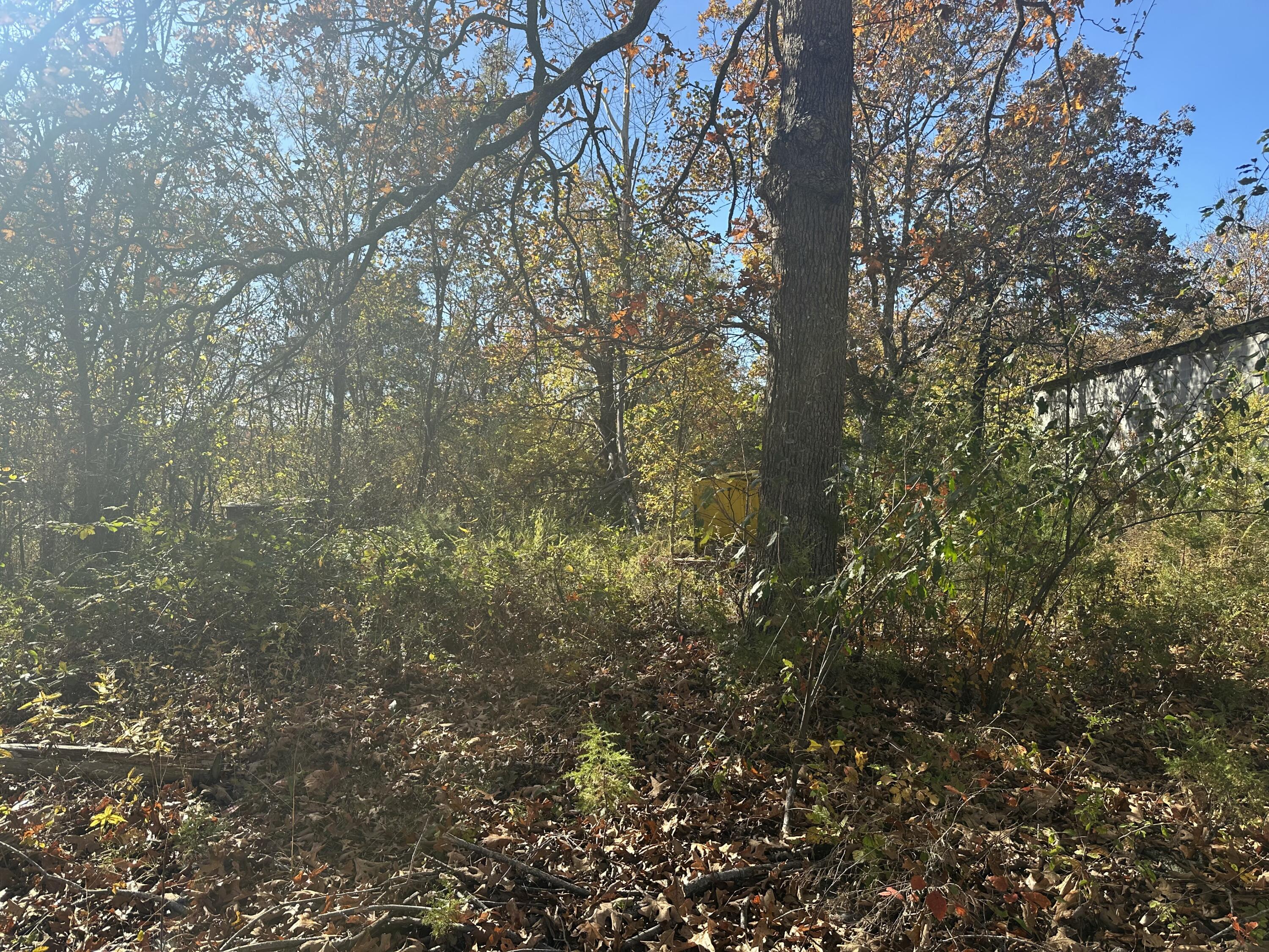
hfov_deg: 71.6
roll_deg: -3.1
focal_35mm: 24
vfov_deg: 56.8
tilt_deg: -1.3
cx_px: 634
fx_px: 880
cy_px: 476
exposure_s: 1/1272
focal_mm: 6.86
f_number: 1.78
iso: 80
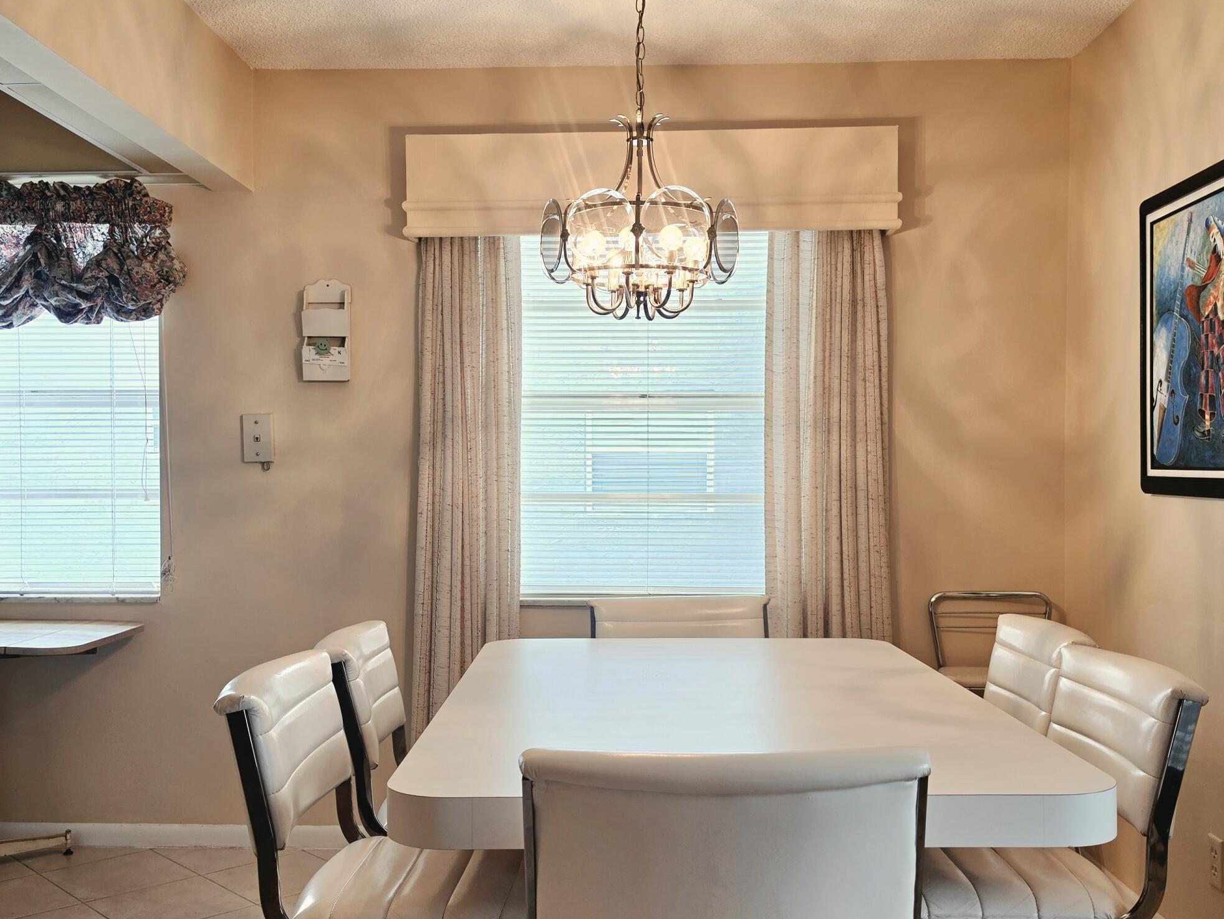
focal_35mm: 35
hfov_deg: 52.6
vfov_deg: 40.7
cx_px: 594
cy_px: 483
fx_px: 1238
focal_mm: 6.5
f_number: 1.4
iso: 20
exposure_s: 1/120
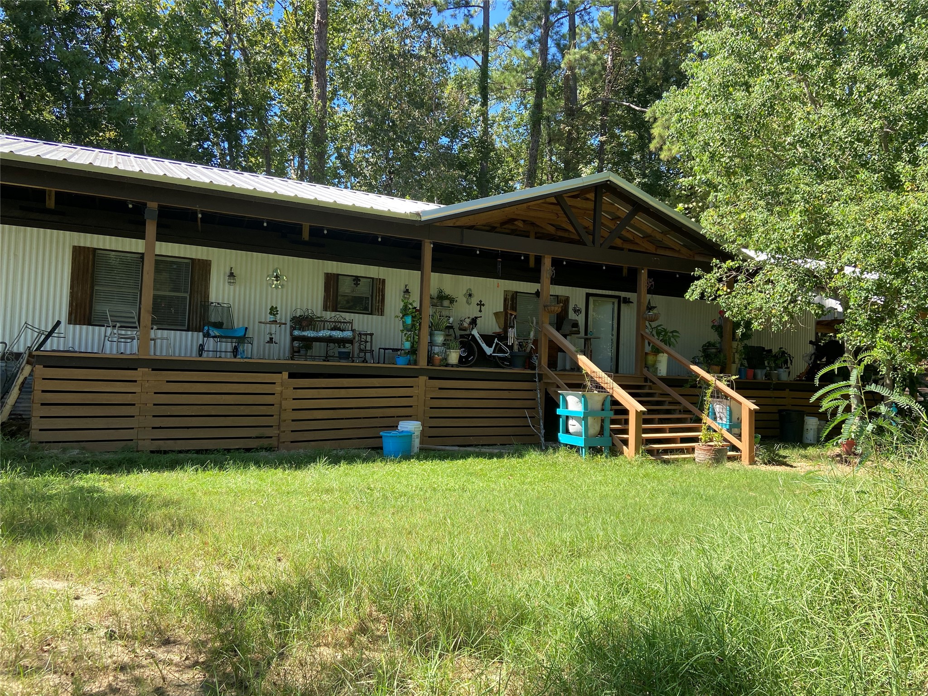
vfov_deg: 53.1
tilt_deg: +5.1
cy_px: 348
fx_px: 697
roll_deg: -2.6
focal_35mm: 26
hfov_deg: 67.3
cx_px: 464
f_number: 1.8
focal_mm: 4.25
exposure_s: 1/728
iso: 32
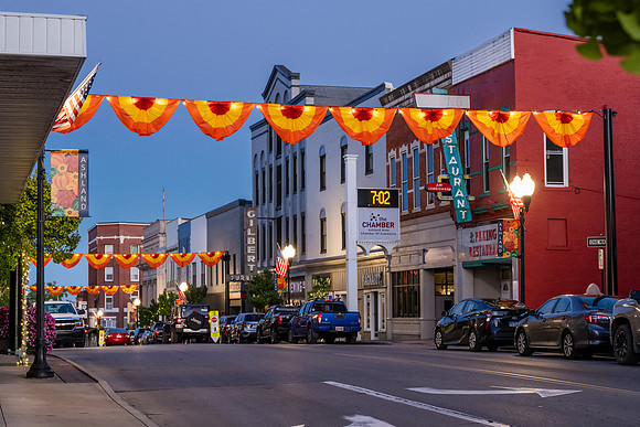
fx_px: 1334
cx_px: 320
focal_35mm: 75
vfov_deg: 18.2
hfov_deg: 27.0
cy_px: 214
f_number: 7.1
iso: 2000
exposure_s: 1/40
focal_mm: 75
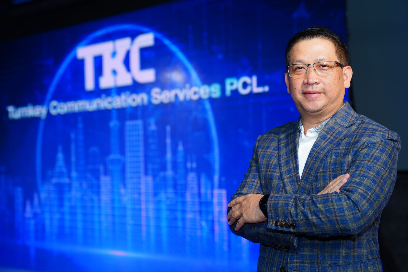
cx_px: 206
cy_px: 139
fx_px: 703
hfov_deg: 32.4
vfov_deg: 21.9
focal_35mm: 62
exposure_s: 1/200
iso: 640
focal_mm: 60
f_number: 3.2
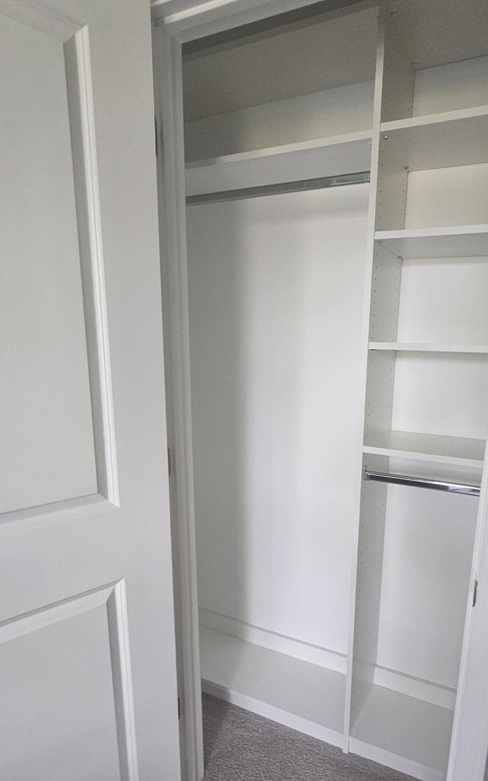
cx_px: 305
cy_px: 453
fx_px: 426
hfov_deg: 58.9
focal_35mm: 20
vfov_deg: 84.4
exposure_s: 1/60
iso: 250
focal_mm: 2.2
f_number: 2.2
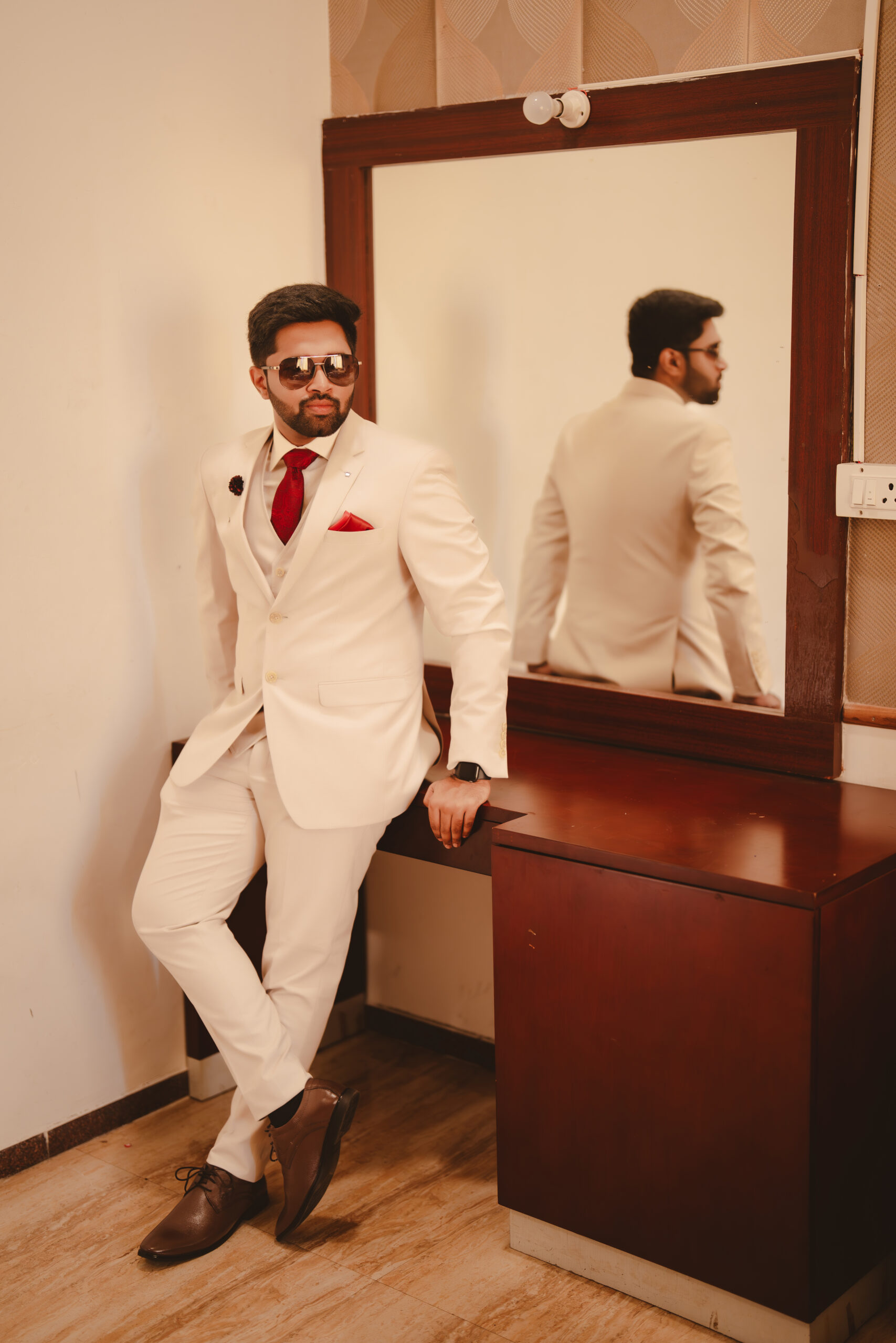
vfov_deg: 39.6
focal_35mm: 50
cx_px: 448
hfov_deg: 27.0
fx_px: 1866
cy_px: 672
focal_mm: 50
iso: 800
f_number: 1.2
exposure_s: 1/250
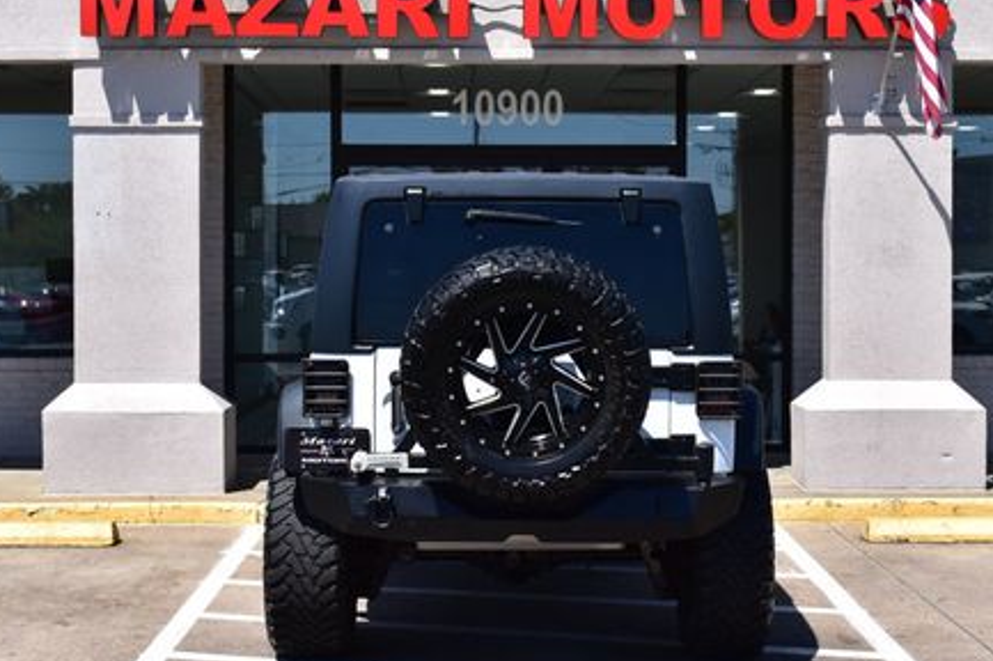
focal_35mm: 71
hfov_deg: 28.5
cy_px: 324
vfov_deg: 19.2
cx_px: 498
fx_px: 1957
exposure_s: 1/500
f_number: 11
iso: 360
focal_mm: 32
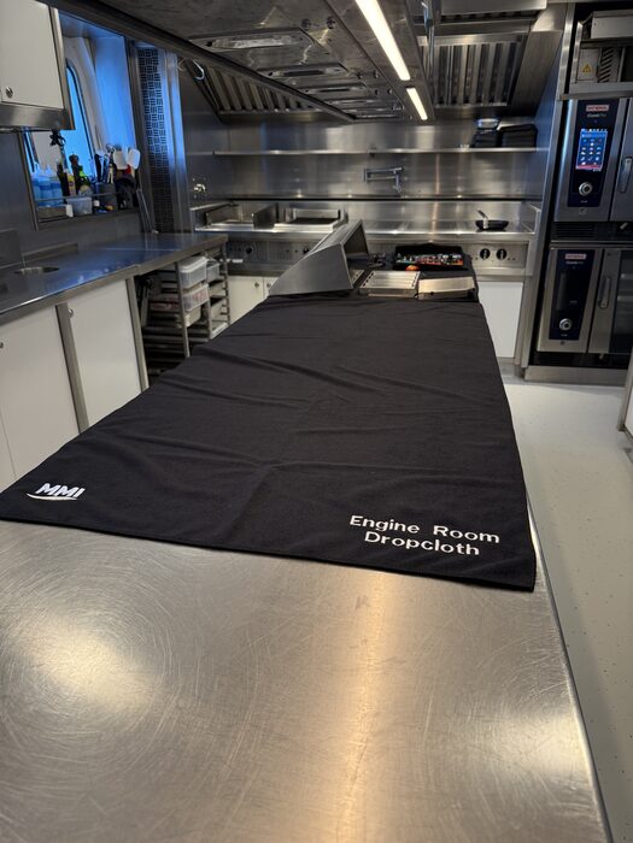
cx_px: 316
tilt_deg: -22.7
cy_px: 422
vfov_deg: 71.6
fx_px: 585
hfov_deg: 56.8
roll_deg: +0.3
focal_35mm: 24
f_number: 1.78
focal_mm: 6.76
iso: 160
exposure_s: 1/125
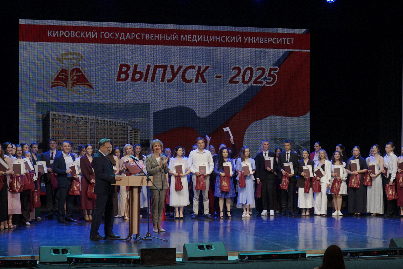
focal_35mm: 44
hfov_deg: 44.5
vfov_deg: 30.5
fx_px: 492
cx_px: 202
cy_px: 134
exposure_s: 1/160
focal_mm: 44
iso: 1250
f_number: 5.6
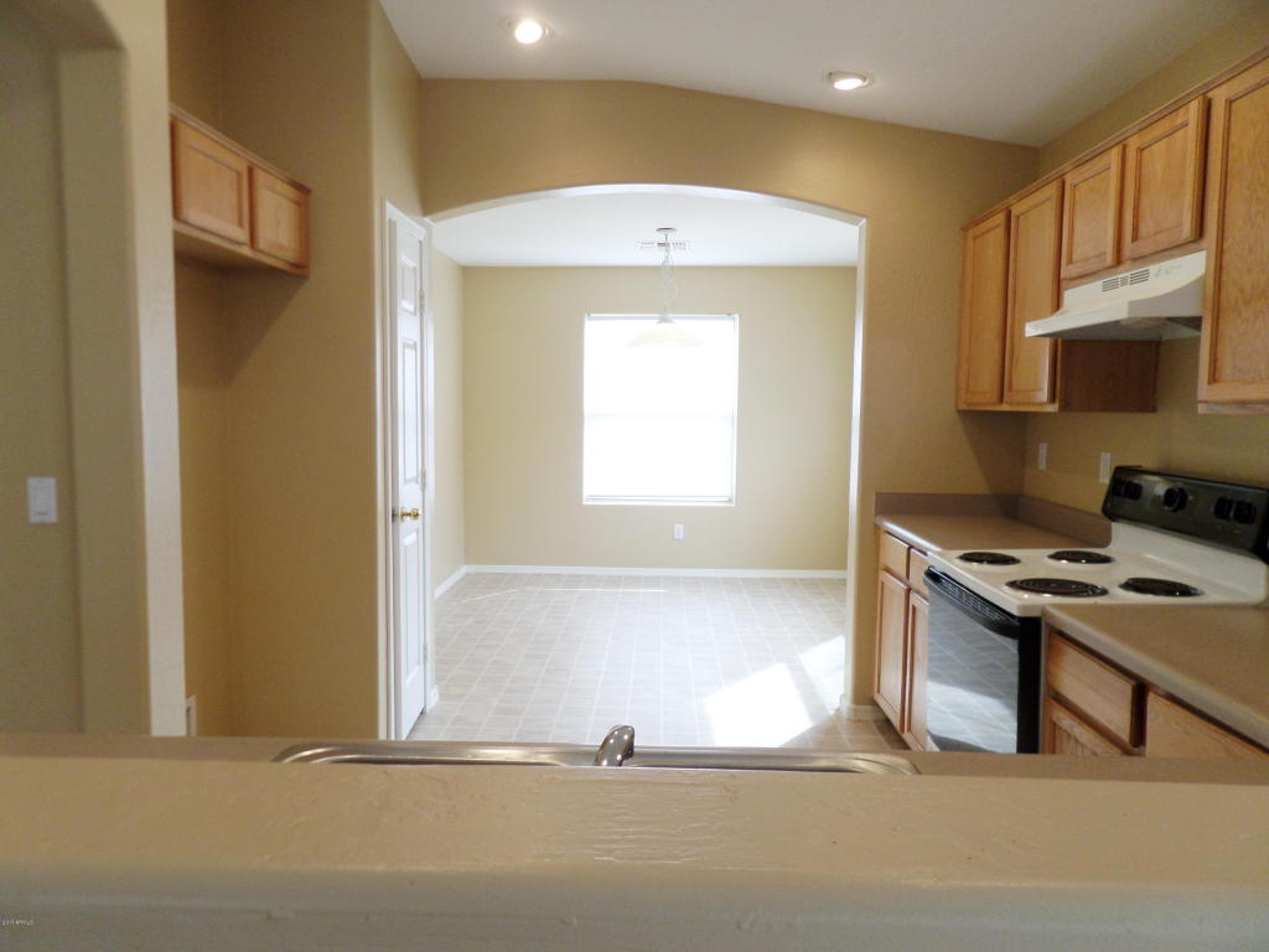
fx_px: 880
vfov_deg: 56.8
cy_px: 476
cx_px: 634
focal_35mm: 24
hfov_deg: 71.6
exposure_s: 1/30
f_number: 3.1
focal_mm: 4.3
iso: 100
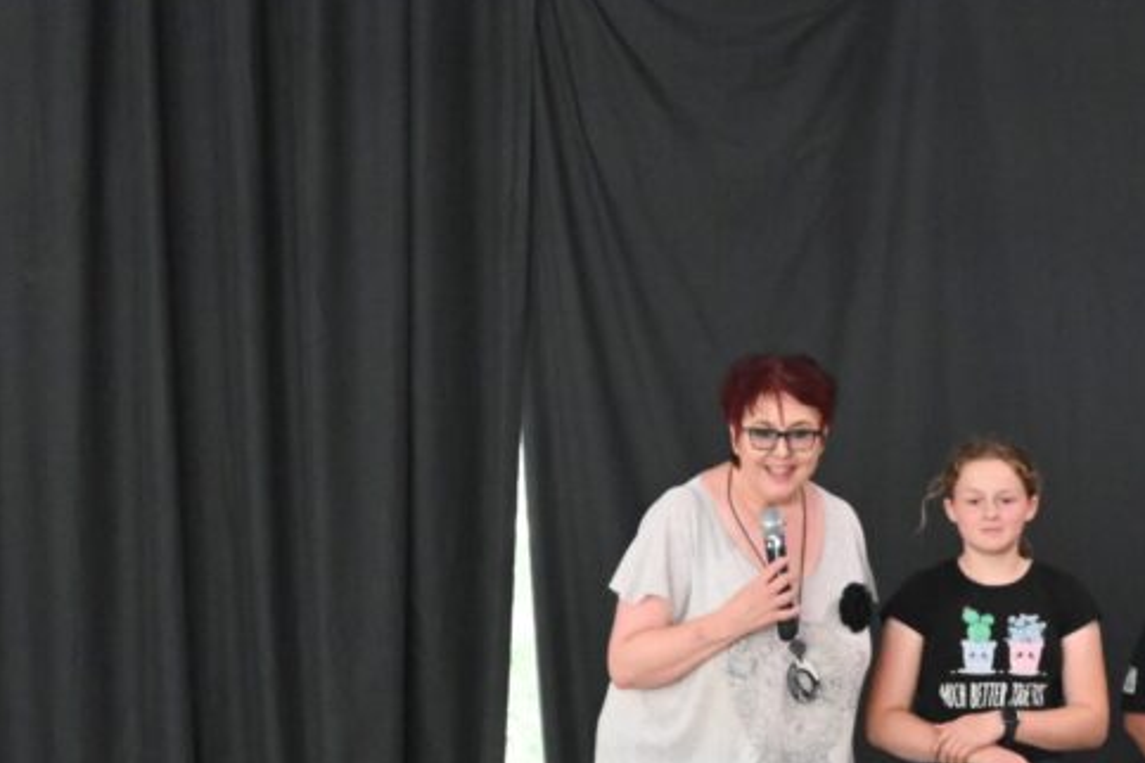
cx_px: 1090
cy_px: 588
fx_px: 5057
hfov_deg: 12.8
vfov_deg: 8.6
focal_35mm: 159
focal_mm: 50
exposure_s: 1/80
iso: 5600
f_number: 6.3
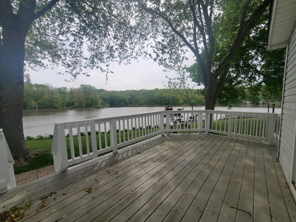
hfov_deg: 106.2
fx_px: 111
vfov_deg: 89.9
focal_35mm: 13
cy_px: 111
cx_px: 148
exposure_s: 1/1123
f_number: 2.2
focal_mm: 1.8
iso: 50
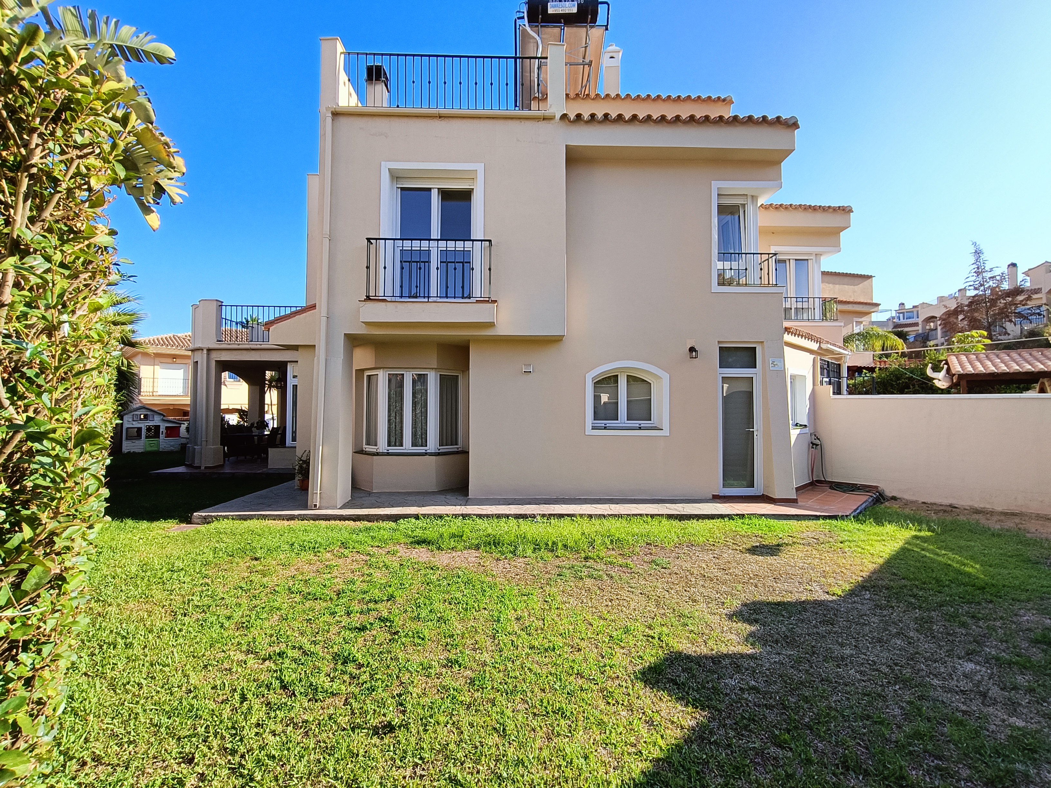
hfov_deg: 94.5
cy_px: 394
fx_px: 486
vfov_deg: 78.1
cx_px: 526
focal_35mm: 16
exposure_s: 1/549
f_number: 2.2
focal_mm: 1.68
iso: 64
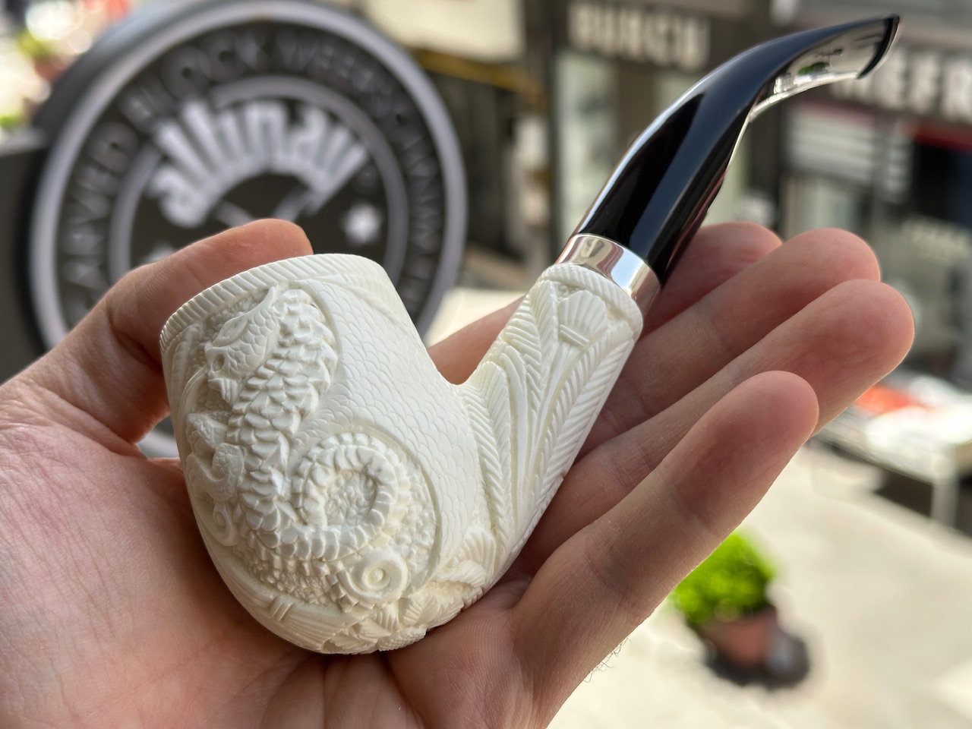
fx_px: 1348
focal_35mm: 48
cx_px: 486
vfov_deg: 30.3
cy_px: 364
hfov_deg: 39.7
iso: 64
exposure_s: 1/823
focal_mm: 6.86
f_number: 1.78
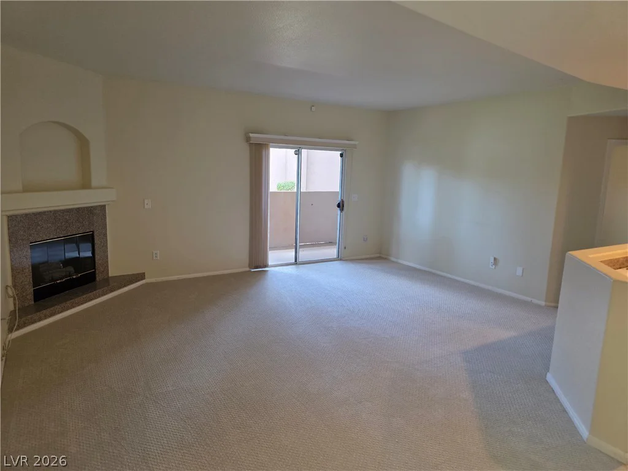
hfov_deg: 73.9
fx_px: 417
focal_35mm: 23
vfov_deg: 58.9
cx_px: 314
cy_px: 236
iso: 250
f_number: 1.7
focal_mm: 6.3
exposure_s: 1/120
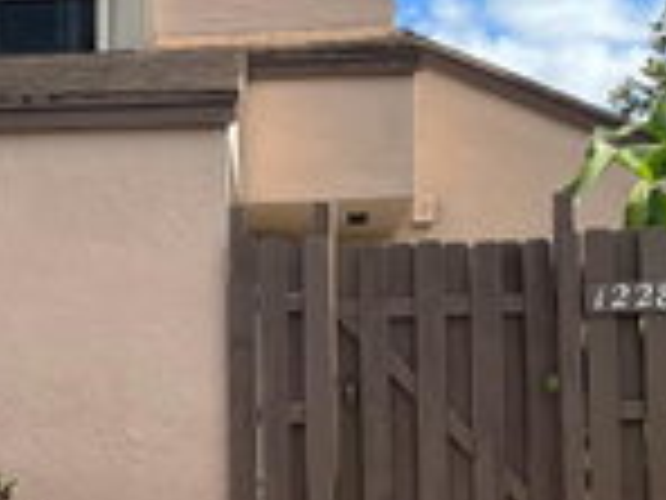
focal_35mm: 75
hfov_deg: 25.6
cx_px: 151
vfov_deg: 19.5
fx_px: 1443
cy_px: 392
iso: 50
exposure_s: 1/2688
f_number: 1.6
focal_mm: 5.1
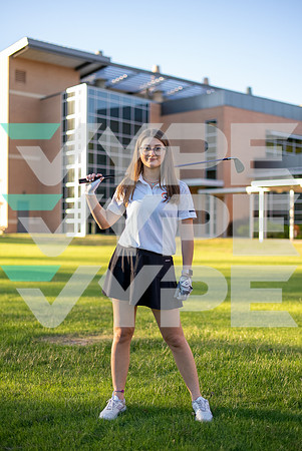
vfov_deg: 39.6
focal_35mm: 50
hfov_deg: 27.1
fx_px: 628
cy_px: 226
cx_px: 151
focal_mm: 50
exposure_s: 1/1600
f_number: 1.8
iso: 400
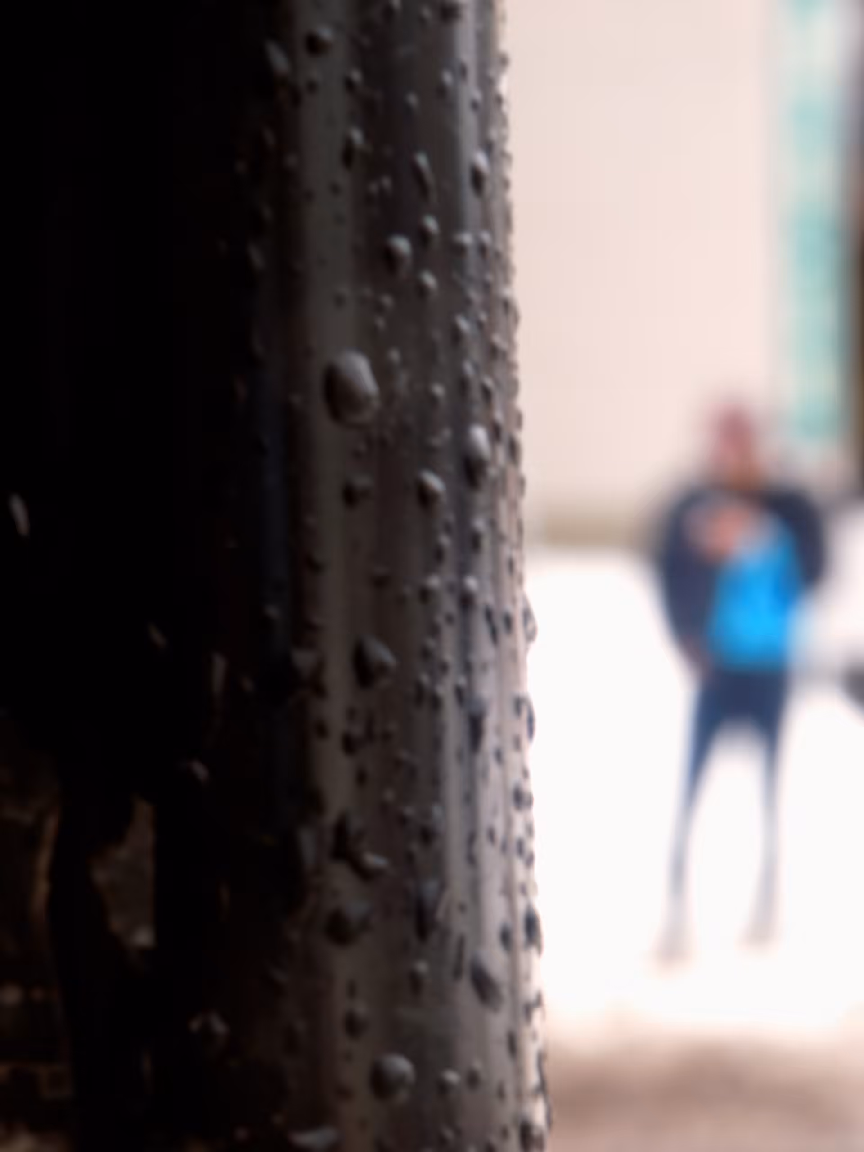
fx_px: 6623
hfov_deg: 7.5
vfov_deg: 9.9
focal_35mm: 199
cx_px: 432
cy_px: 576
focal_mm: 50.48
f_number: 9.5
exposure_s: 1/10
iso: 100
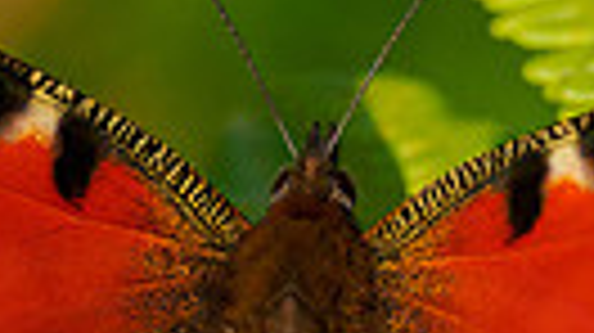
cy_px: 140
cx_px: 11
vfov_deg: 0.3
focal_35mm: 3484
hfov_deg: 0.6
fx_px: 54830
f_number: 4
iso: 200
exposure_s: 1/1250
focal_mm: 300
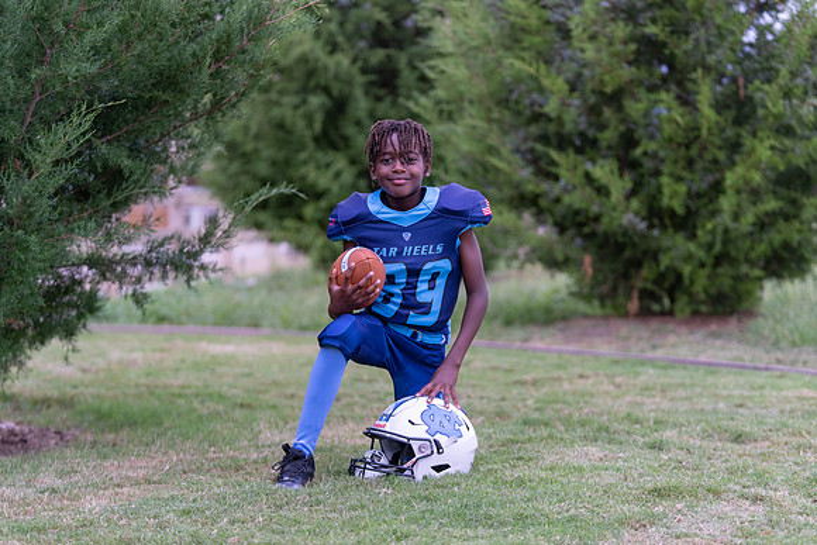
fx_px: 1952
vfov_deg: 15.9
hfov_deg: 23.6
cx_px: 408
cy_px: 272
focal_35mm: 86
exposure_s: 1/320
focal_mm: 86
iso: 500
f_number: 2.8
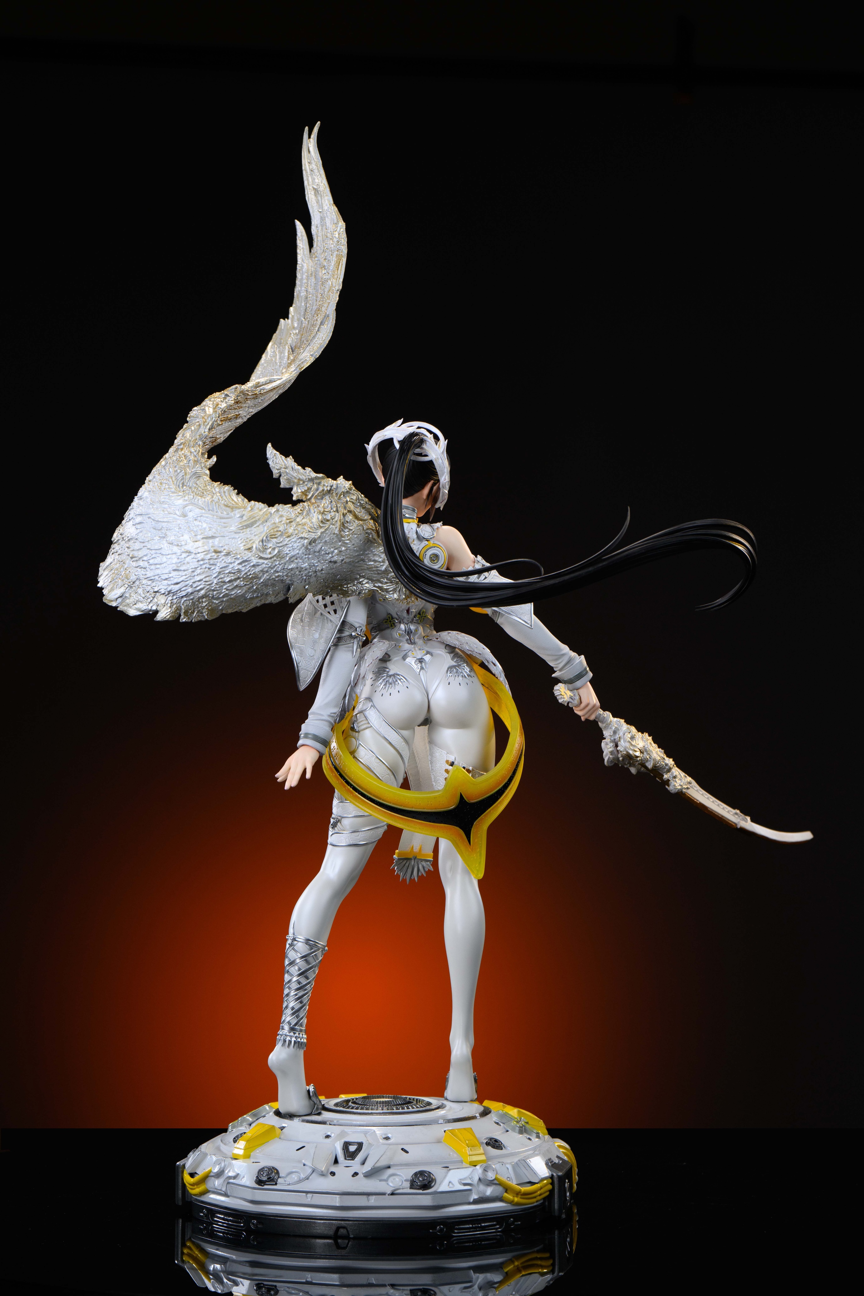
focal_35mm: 101
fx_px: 3636
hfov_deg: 13.6
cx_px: 432
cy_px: 648
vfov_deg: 20.2
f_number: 8
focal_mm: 101
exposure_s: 1/125
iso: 400
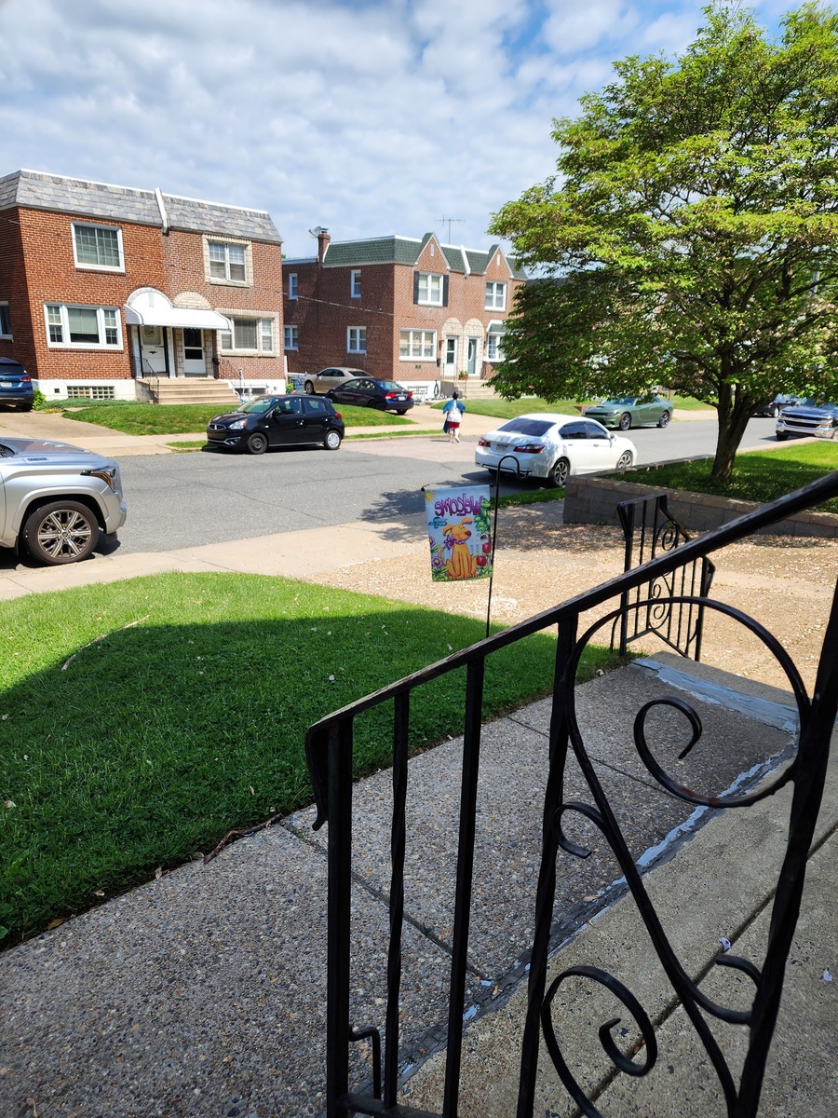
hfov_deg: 58.9
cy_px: 559
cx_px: 419
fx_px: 742
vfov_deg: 73.9
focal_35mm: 23
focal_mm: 6.4
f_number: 1.8
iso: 12
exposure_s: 1/705
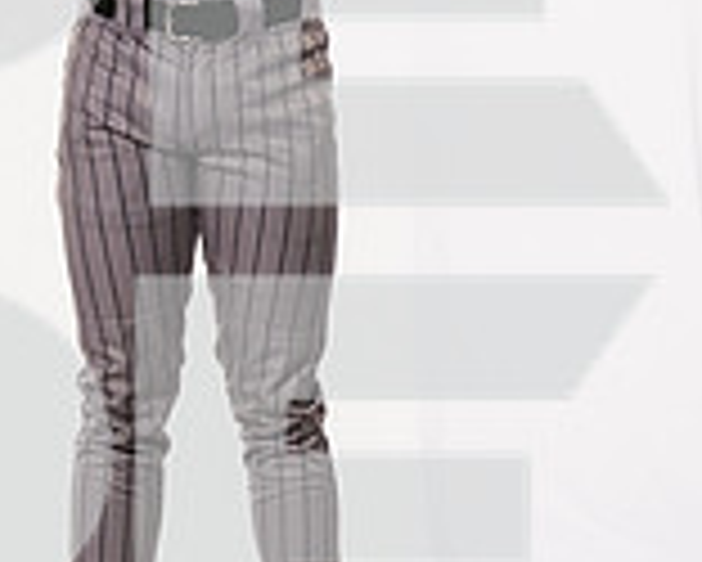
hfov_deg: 6.4
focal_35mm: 296
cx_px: -573
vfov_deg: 5.2
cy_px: -41
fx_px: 6154
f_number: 8
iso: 800
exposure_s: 1/250
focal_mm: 70
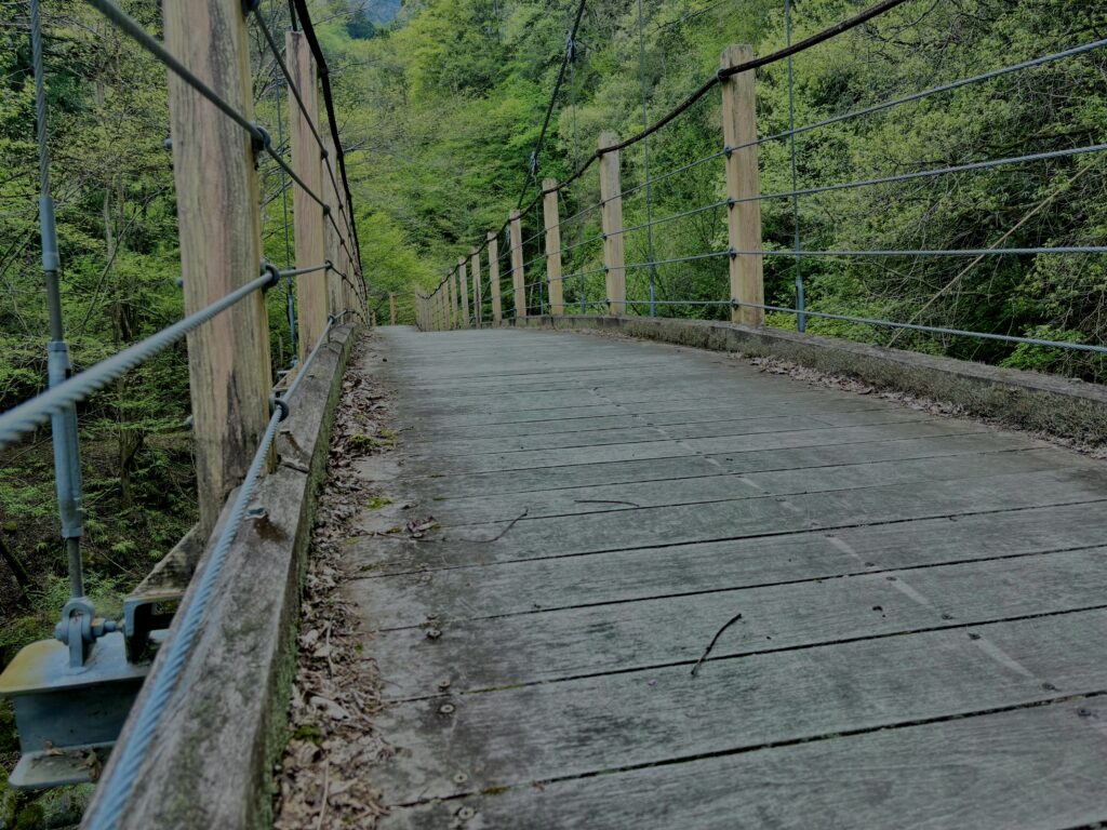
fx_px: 831
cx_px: 554
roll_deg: +3.6
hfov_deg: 67.3
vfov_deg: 53.1
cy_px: 415
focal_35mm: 26
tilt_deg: -2.2
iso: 50
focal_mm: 5.96
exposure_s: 1/388
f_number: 1.6
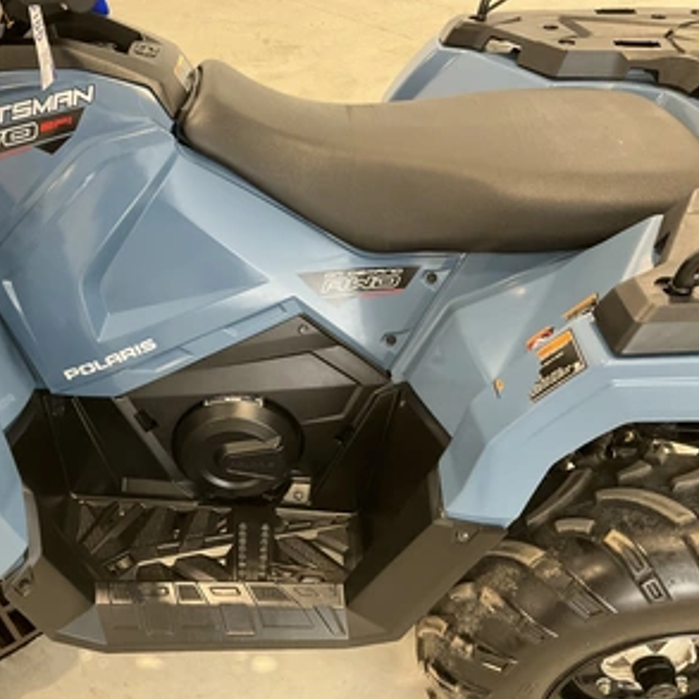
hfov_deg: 46.6
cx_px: 241
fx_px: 800
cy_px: 351
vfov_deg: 47.2
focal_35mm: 35
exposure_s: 1/60
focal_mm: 3
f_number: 1.8
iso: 160
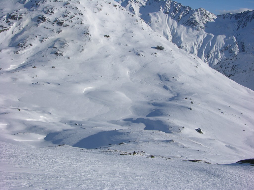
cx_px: 127
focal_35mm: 35
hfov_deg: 52.6
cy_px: 95
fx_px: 257
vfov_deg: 40.7
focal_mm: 8.9
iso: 50
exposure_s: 1/378
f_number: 8
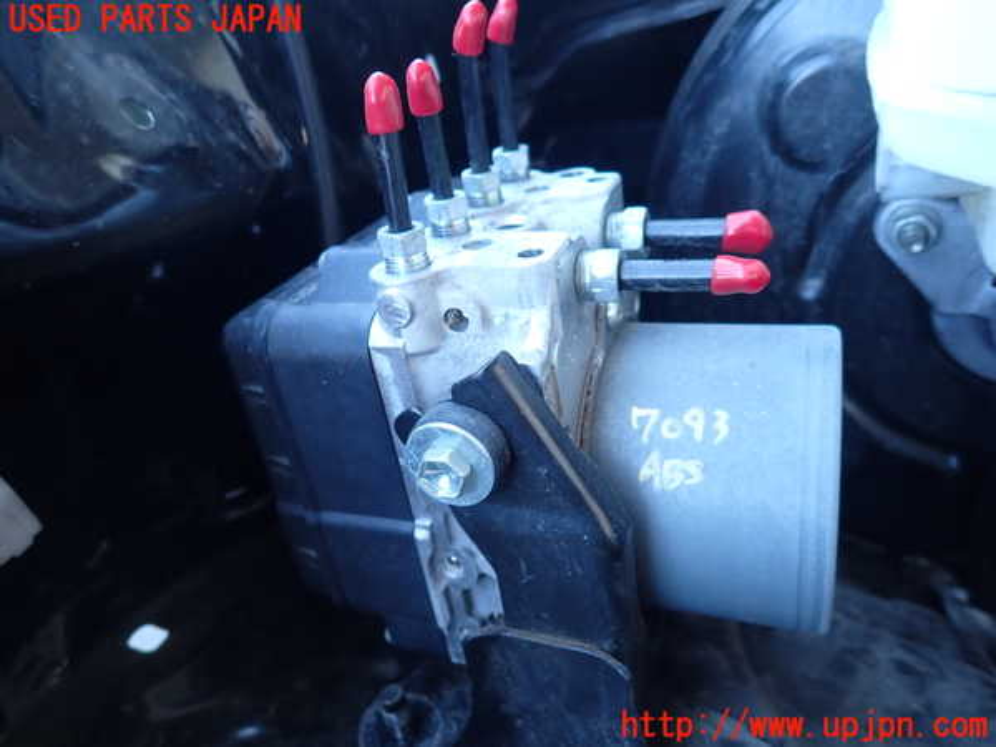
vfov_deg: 54.9
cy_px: 374
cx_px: 498
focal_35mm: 25
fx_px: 719
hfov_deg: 69.4
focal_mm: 4.5
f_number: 2
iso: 200
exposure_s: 1/50
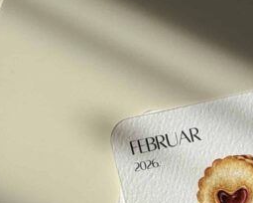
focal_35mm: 147
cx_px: 241
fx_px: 1101
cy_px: 216
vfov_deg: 10.4
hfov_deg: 13.0
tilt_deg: -79.9
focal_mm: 6.76
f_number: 1.78
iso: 64
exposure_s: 1/1754
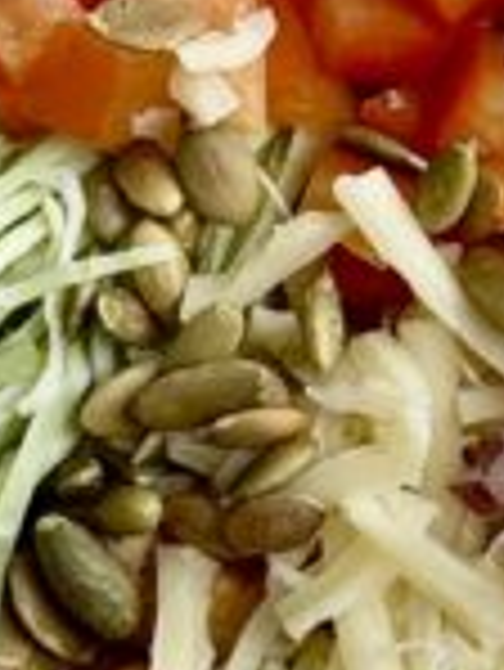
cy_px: 582
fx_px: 3121
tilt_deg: -87.9
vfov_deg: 12.2
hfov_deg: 9.1
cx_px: 585
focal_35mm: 161
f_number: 1.78
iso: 64
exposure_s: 1/802
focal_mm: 6.76
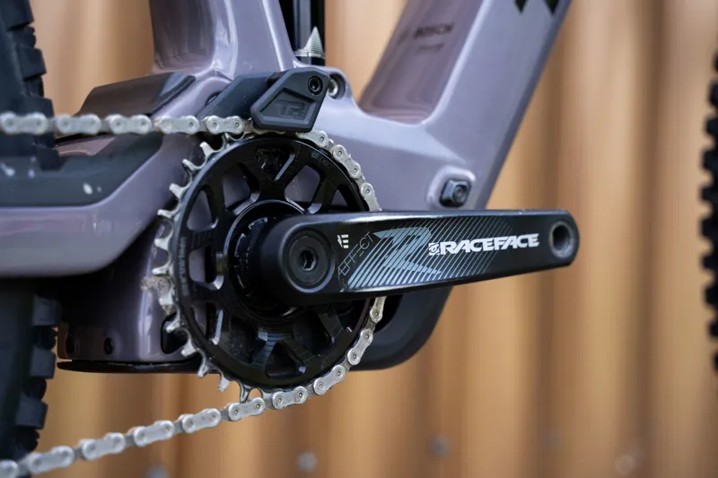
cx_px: 359
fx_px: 1436
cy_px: 239
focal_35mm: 72
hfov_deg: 28.1
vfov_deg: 18.9
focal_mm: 72
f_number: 4
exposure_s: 1/1600
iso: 1000
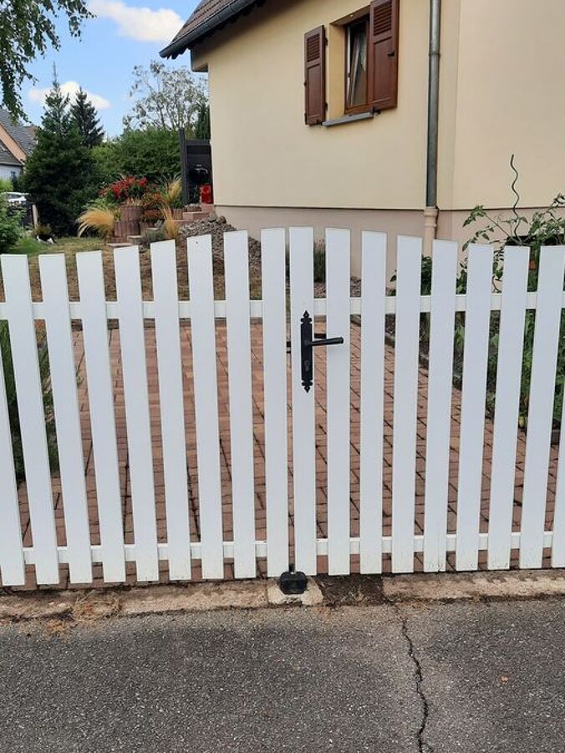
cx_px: 284
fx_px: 805
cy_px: 425
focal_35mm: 37
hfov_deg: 38.7
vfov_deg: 50.0
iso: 32
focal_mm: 4.6
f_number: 2
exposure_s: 1/532
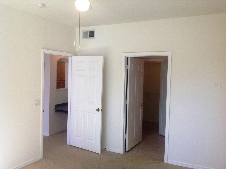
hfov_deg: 52.7
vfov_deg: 40.6
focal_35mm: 35
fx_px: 228
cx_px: 113
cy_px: 84
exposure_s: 1/120
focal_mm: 4.28
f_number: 2.4
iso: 50
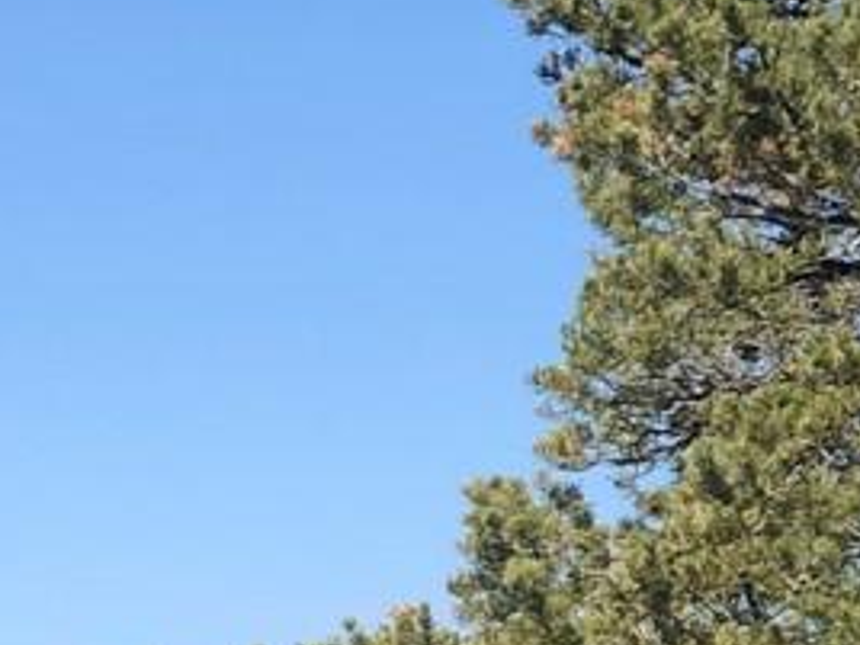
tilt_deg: -3.3
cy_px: 1309
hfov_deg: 5.6
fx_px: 8447
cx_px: -1213
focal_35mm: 340
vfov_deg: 4.3
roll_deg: -2.4
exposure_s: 1/727
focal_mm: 6.6
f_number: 2.8
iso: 20
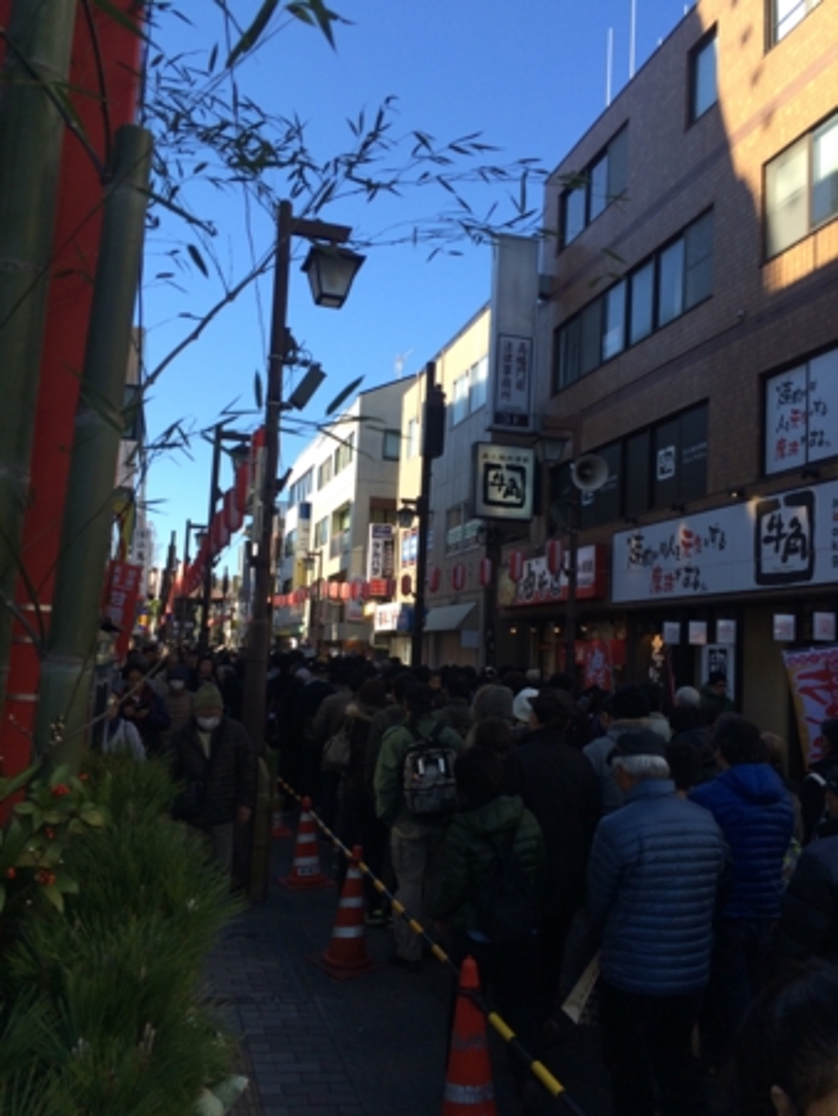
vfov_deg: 61.6
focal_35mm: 29
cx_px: 419
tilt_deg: +6.7
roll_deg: -1.8
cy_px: 558
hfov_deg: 48.3
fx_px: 935
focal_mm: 4.15
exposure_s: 1/855
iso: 32
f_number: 2.2
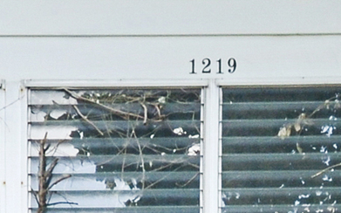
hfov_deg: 15.7
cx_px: 281
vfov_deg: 9.6
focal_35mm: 132
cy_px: 324
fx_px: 1226
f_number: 9
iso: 250
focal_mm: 11
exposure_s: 1/100
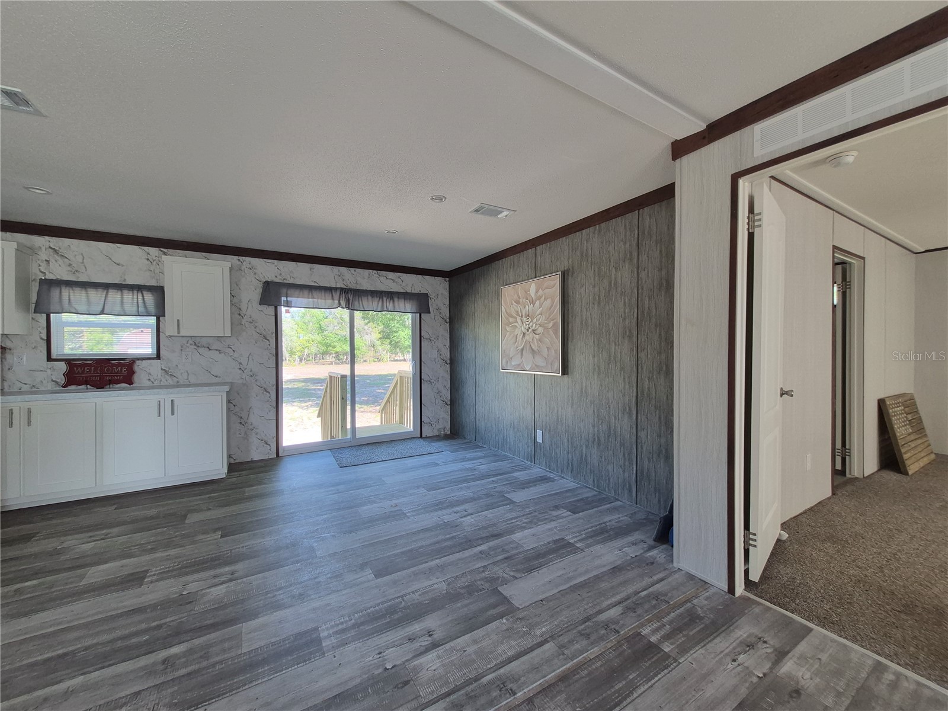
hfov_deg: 106.2
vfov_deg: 89.9
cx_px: 474
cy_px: 356
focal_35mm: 13
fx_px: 356
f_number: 2.2
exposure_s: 1/60
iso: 64
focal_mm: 1.74
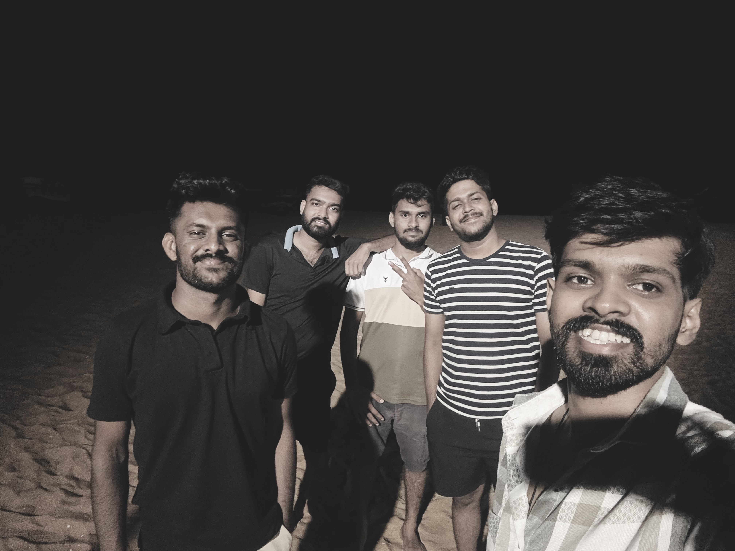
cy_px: 276
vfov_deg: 58.9
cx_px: 368
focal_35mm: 23
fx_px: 488
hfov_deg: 73.9
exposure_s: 1/20
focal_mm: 2.69
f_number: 1.9
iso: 500
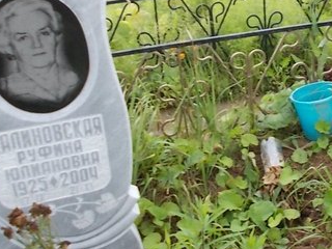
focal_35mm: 65
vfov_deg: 22.4
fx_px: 623
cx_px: 283
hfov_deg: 28.9
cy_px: 59
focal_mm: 4.6
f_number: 3.2
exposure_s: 1/160
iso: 80
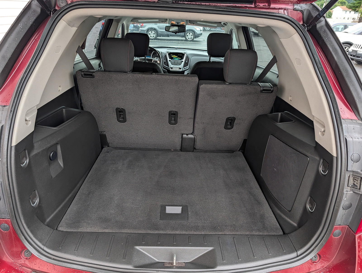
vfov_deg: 56.9
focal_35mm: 24
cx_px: 181
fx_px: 251
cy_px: 136
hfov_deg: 71.5
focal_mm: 6.9
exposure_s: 1/114
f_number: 1.68
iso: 26
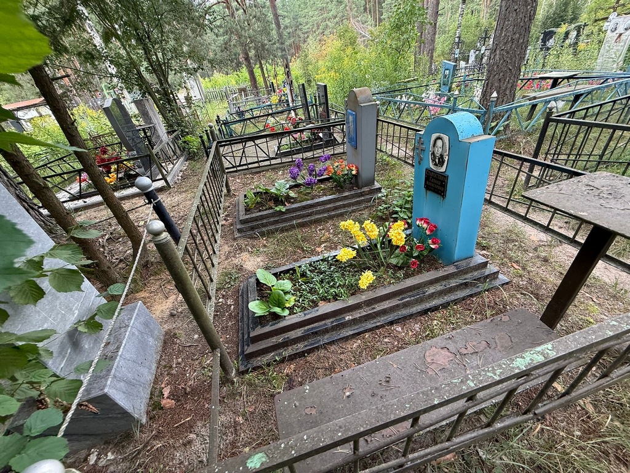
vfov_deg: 85.7
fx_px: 255
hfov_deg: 102.1
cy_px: 236
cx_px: 315
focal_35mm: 14
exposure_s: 1/99
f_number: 2.2
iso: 64
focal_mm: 2.22
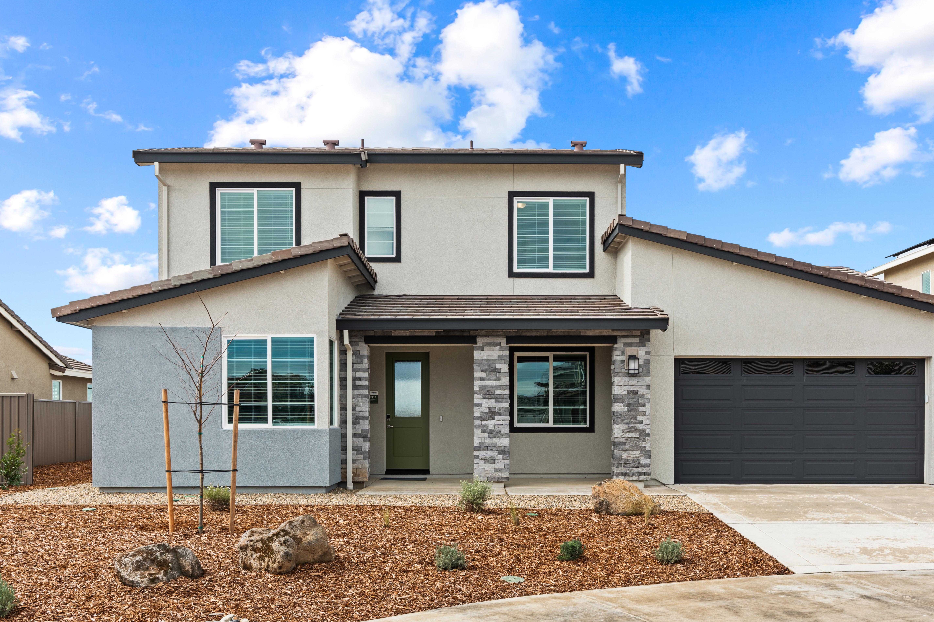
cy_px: 370
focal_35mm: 33
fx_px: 856
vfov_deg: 39.8
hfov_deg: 57.2
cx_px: 493
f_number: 11
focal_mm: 27
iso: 200
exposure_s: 1/80
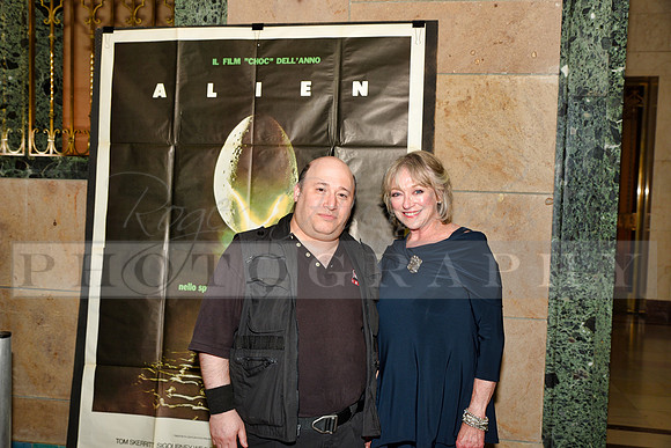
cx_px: 336
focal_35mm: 36
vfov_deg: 36.9
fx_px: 671
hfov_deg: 53.1
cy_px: 224
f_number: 5
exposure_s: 1/60
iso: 200
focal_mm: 36
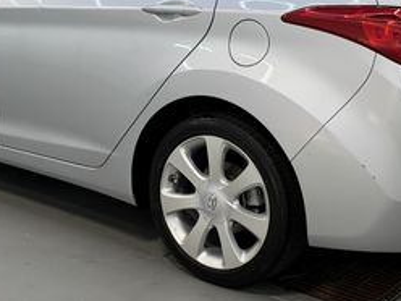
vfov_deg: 18.4
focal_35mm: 80
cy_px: 104
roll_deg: -2.4
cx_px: 189
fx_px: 927
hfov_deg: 24.4
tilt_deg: -11.1
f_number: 1.8
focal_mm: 6.93
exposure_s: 1/296
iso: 64
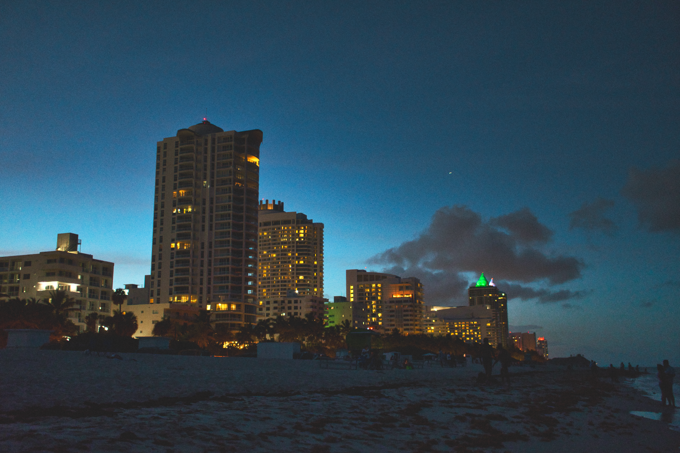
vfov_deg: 36.9
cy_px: 226
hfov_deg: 53.1
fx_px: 680
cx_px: 340
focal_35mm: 36
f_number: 1.8
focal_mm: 24
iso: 1250
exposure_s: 1/60
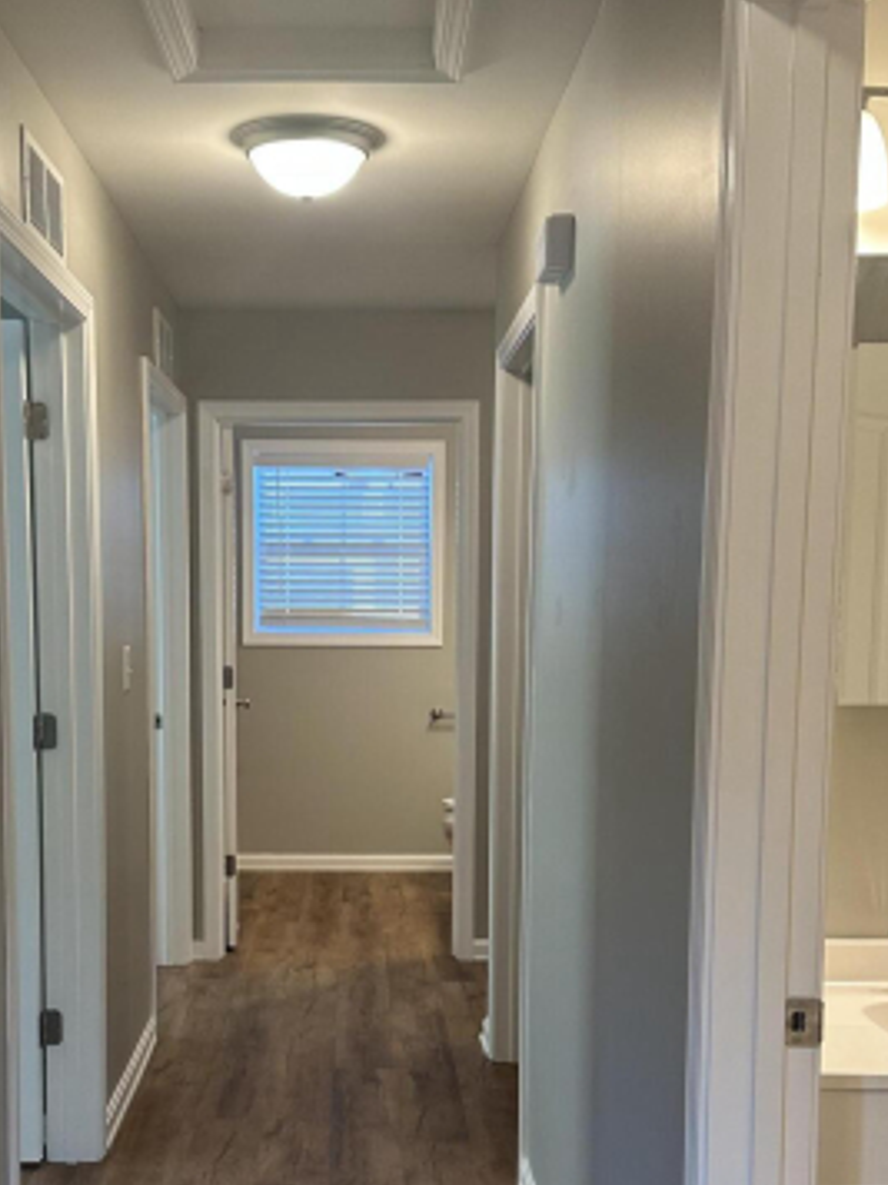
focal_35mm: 45
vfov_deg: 41.6
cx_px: 363
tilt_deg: -5.5
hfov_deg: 32.1
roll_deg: -0.5
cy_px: 767
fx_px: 1539
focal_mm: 6.86
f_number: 1.78
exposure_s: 1/120
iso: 160
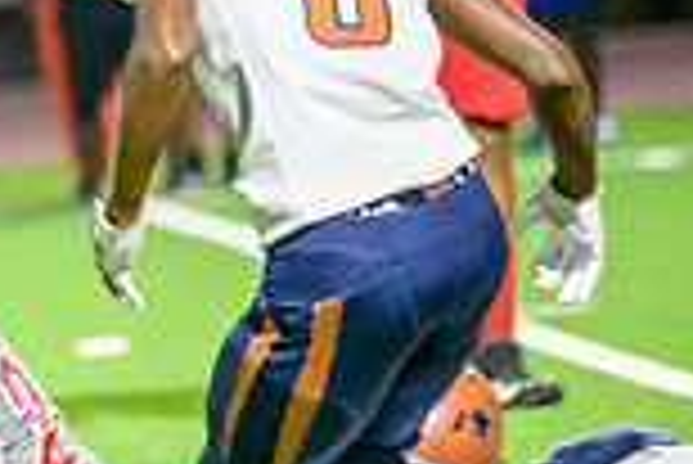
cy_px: 164
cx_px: -508
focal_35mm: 755
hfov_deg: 2.7
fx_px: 14547
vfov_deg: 1.8
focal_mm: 200
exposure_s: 1/250
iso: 1600
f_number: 2.8
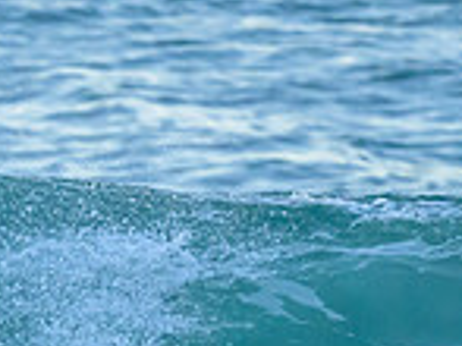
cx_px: -310
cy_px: 311
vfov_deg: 0.4
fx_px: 50968
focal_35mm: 3822
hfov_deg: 0.5
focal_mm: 800
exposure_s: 1/1250
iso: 3600
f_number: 6.3
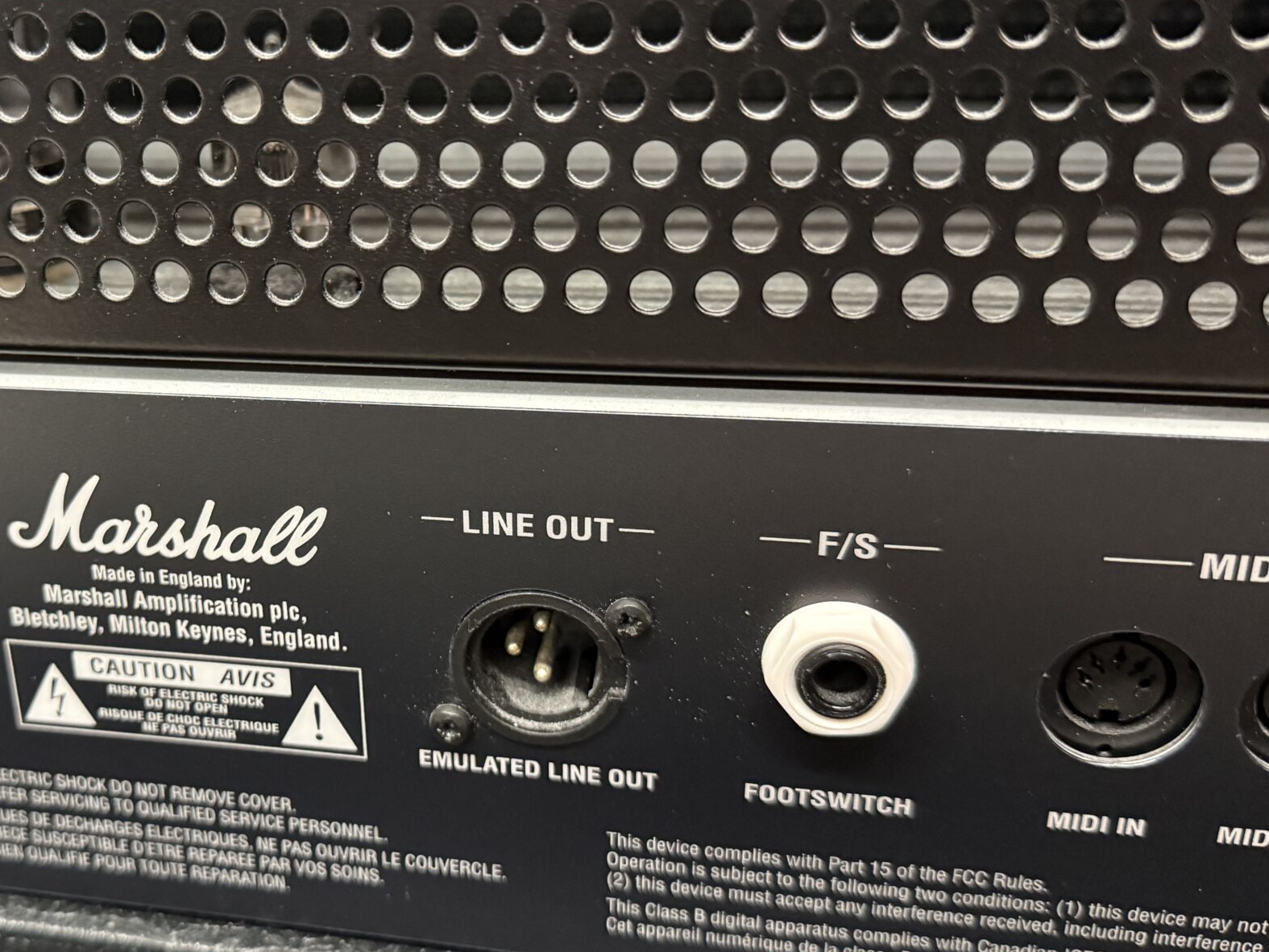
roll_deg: +2.8
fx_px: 1430
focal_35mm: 39
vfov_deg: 36.8
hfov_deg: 46.6
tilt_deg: -23.0
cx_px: 362
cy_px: 457
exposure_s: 1/33
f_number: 1.78
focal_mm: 6.76
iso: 1000
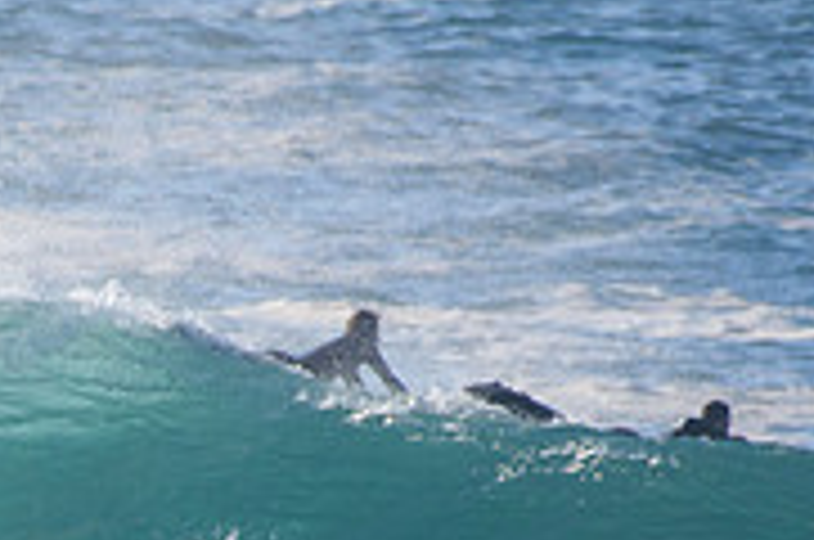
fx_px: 54373
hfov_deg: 0.9
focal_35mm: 2409
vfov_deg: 0.6
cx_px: -72
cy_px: 776
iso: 360
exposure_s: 1/2000
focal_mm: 500
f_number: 5.6
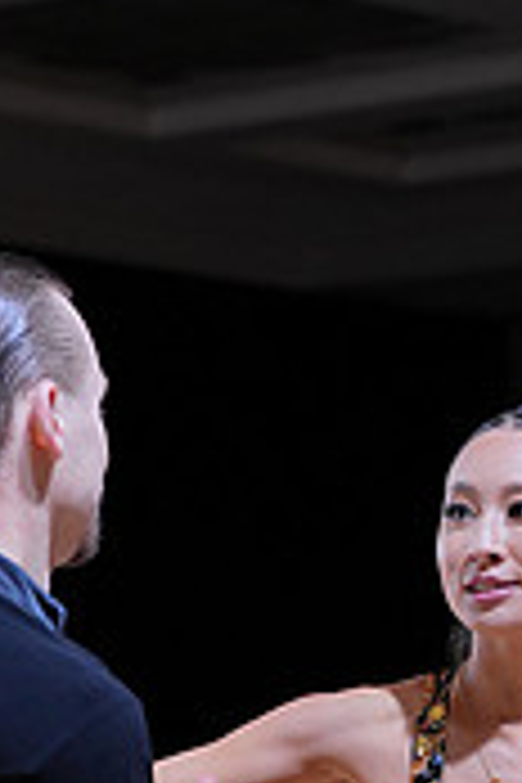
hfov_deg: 5.4
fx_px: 5524
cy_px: 1251
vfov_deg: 7.9
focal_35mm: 254
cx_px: 560
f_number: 4.5
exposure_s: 1/400
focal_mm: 76
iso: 640
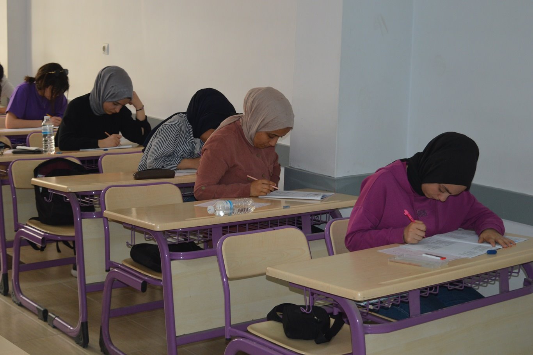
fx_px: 932
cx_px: 266
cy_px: 178
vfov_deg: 21.6
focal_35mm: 63
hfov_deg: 31.9
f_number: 5
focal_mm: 42
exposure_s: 1/60
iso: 720
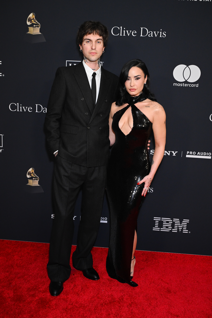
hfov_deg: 35.9
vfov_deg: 51.9
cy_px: 159
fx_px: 327
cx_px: 106
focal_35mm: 37
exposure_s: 1/160
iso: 2000
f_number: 7.1
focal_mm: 37
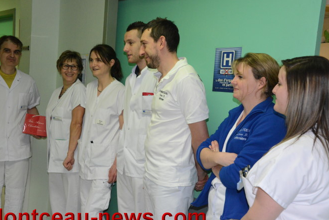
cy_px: 113
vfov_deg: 28.1
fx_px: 439
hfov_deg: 41.1
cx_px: 157
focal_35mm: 48
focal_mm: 45
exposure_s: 1/250
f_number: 8
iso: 6400
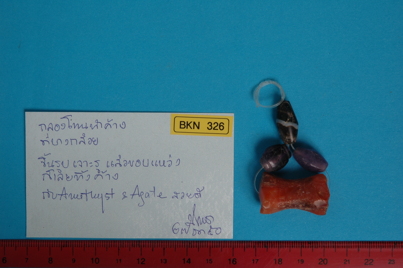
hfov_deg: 19.5
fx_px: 1174
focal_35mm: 105
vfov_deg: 13.0
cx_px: 202
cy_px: 134
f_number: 29
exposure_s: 1/10
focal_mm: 70
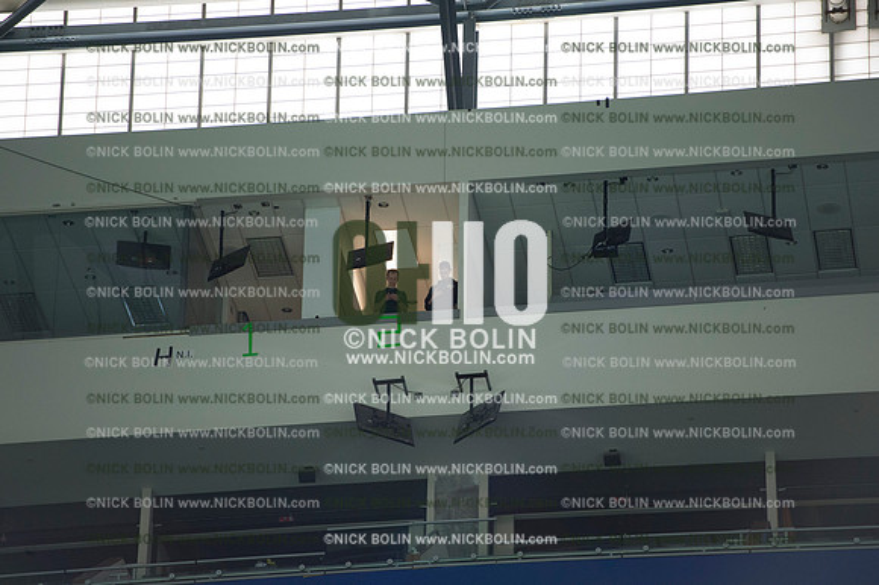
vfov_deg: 6.9
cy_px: 292
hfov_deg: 10.3
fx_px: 4880
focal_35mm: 200
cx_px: 440
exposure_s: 1/320
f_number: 3.5
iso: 2500
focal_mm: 200
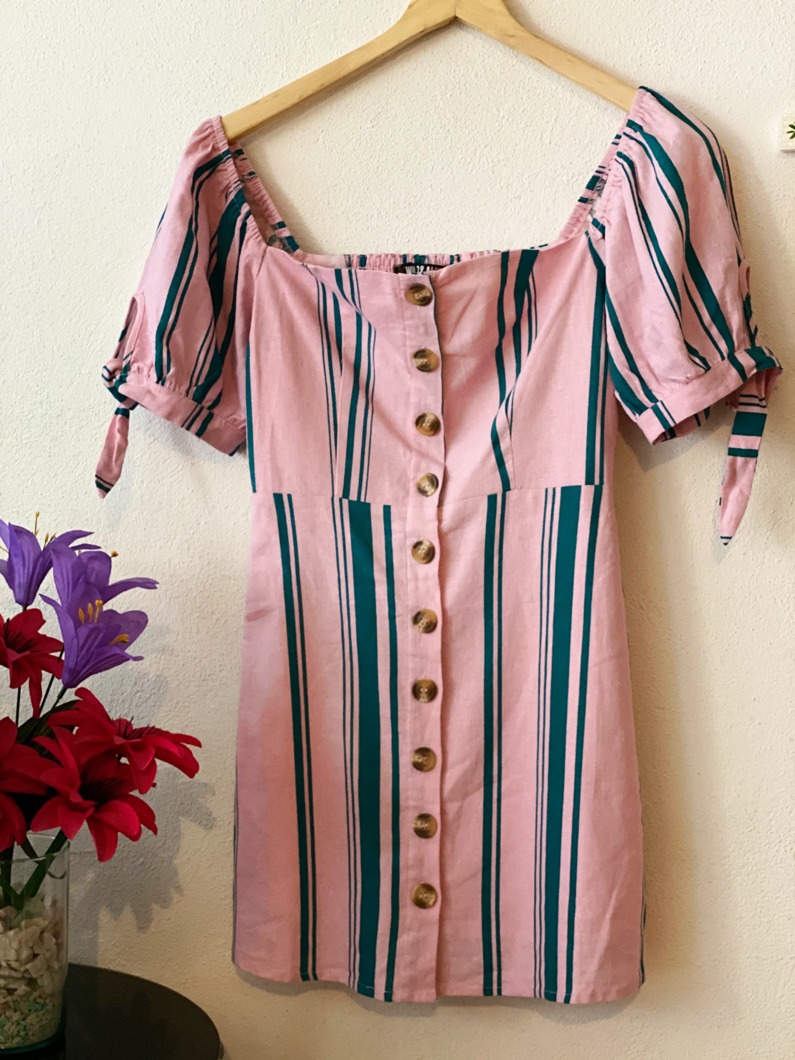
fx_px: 1592
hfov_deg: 28.0
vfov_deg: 36.8
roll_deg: -2.2
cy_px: 530
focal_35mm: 52
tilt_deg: -1.3
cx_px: 398
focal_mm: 6
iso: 400
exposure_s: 1/20
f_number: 2
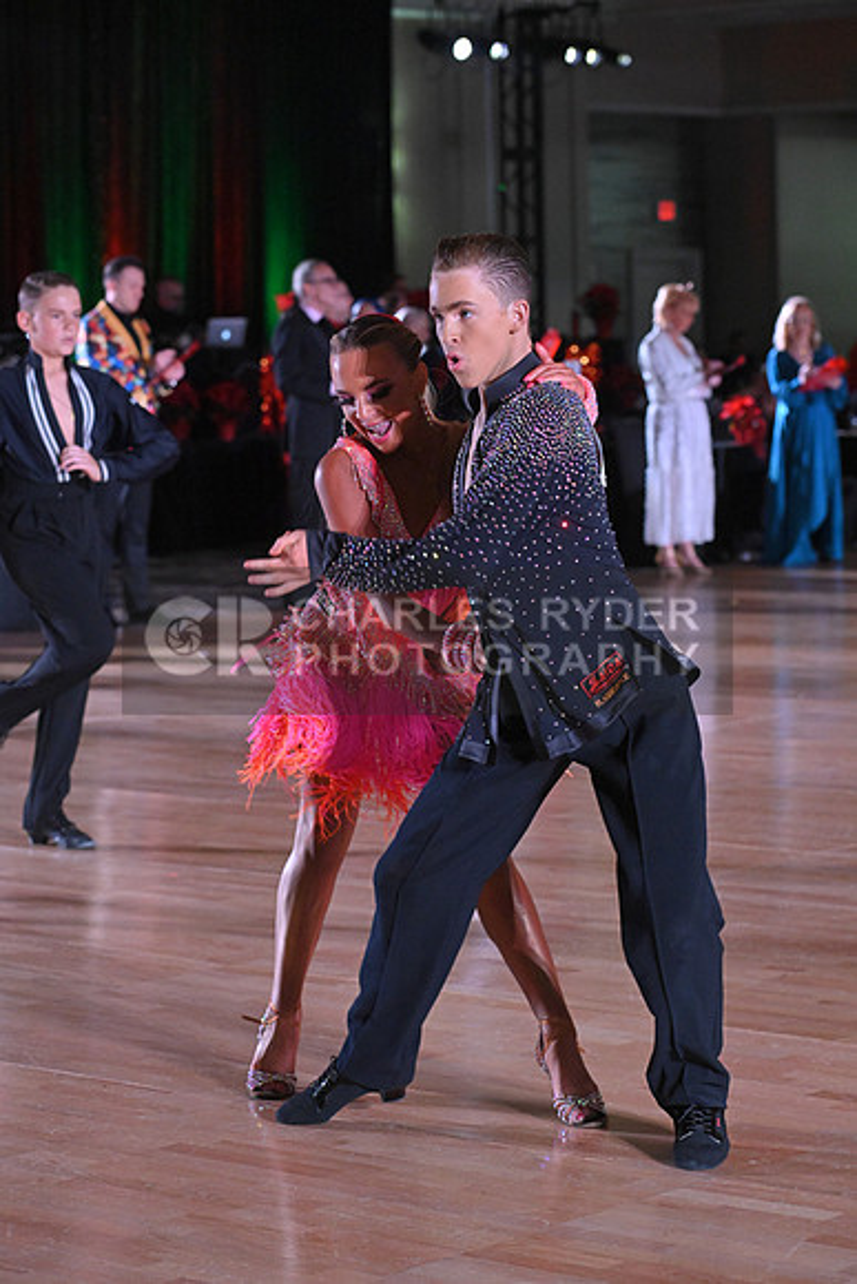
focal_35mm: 102
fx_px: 3640
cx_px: 428
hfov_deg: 13.4
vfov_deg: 20.0
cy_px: 642
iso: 5000
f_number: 5.6
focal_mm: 102
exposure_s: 1/400
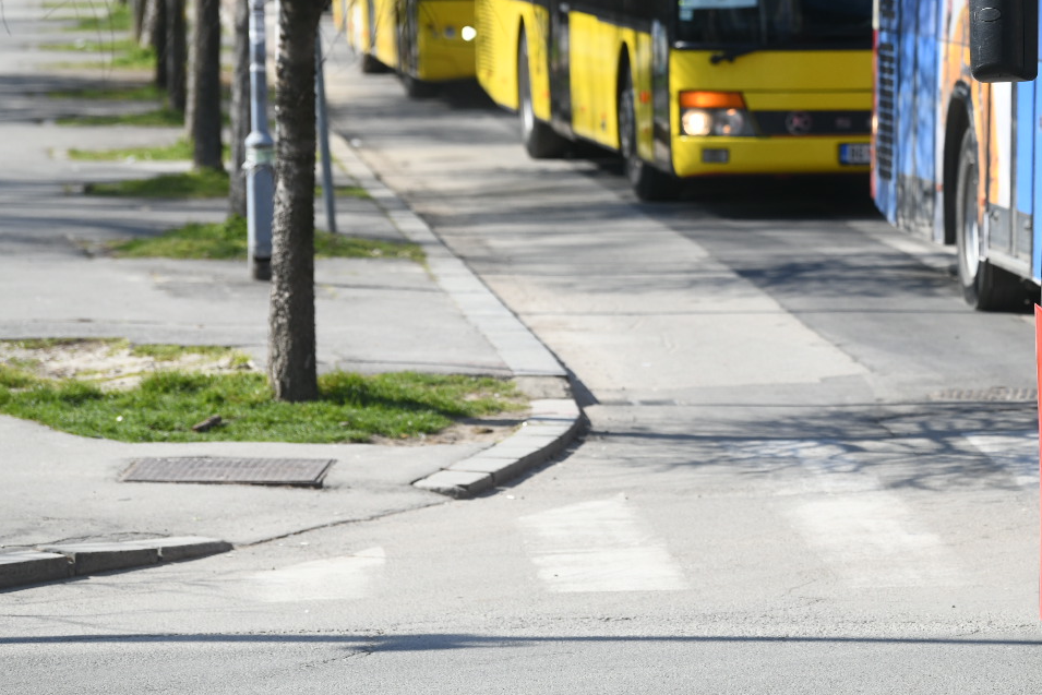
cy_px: 111
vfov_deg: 5.6
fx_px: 7121
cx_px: 863
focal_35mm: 246
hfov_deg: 8.4
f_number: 4
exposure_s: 1/5000
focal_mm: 145
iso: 640
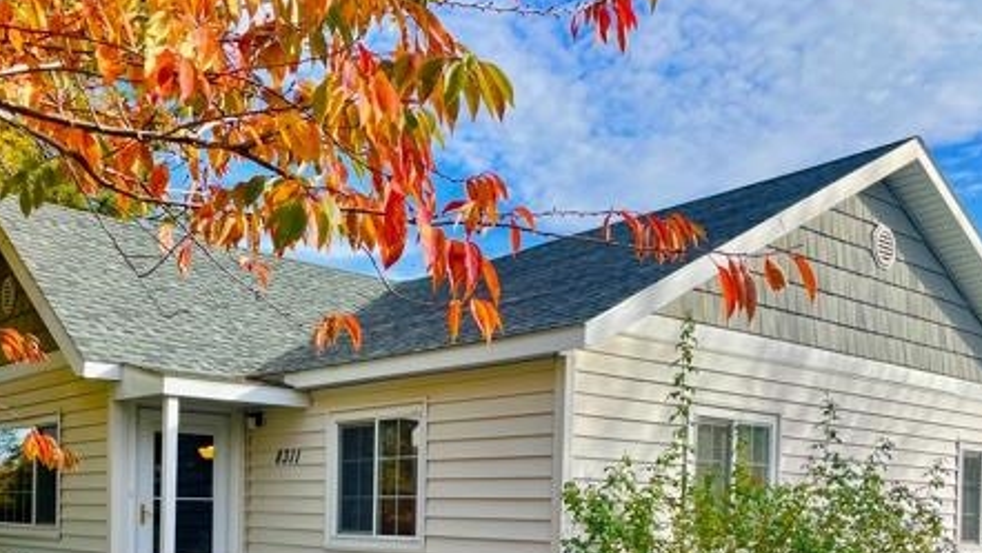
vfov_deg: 27.8
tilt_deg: +1.1
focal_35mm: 41
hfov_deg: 49.4
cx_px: 480
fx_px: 1068
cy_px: 513
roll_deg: -0.1
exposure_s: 1/1887
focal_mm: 4.2
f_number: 1.6
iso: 32
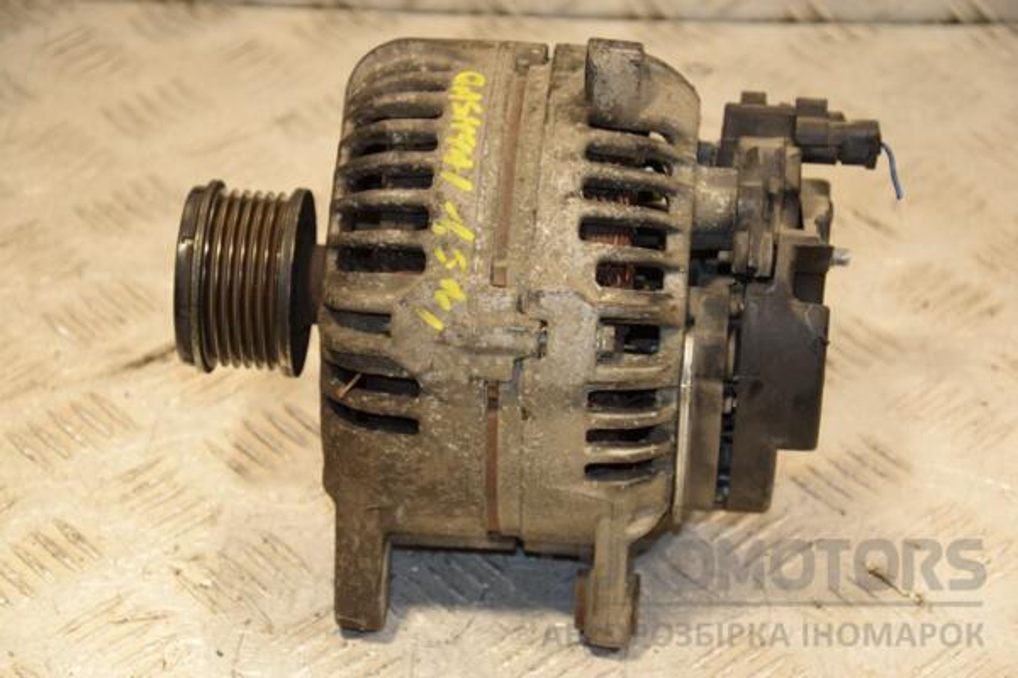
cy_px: 339
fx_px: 2969
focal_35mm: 105
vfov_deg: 13.0
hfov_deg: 19.5
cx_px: 509
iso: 800
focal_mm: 70
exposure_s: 1/160
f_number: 5.3
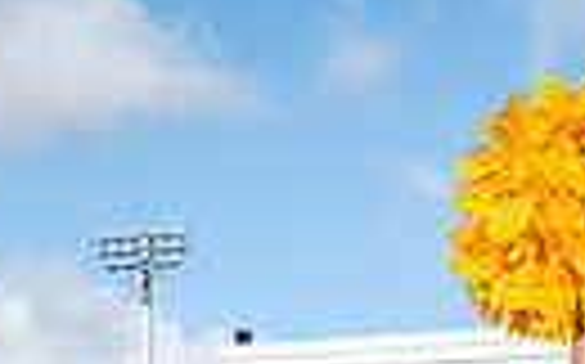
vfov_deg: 7.9
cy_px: 998
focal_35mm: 148
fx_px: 2358
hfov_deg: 14.0
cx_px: 536
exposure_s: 1/320
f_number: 7.1
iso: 100
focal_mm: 42
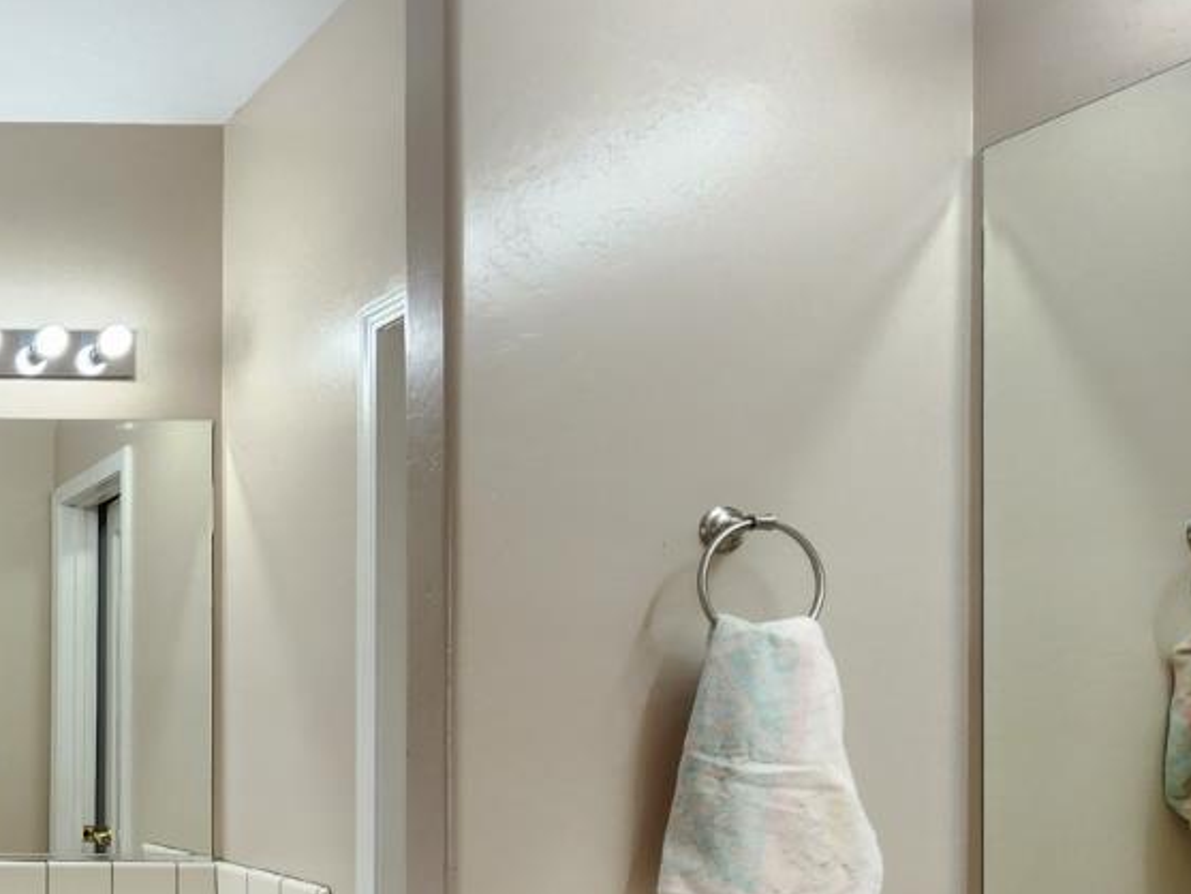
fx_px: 1204
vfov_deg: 39.1
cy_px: 715
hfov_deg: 36.2
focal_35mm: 35
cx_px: -334
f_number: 2.2
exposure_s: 1/60
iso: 80
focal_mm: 2.2
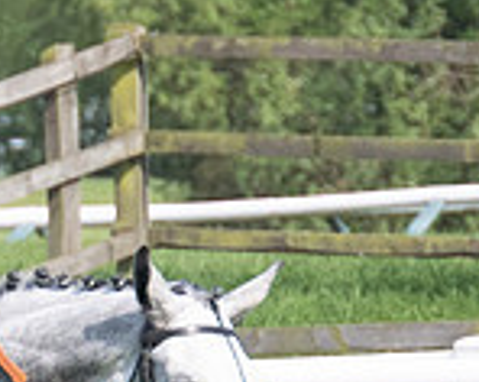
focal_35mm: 1126
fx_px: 15942
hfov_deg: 1.7
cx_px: -262
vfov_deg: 1.4
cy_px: 313
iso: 400
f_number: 4
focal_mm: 103
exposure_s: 1/2500
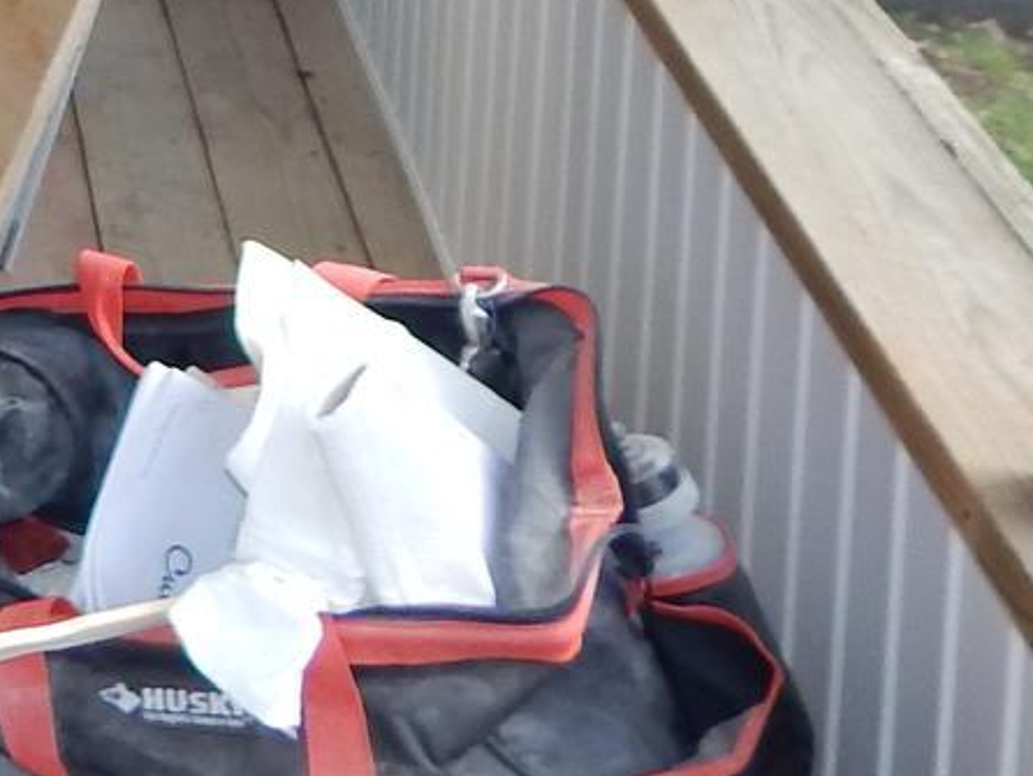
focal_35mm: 101
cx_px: -1005
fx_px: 3016
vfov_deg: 12.4
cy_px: -924
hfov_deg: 15.6
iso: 125
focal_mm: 4
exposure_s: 1/50
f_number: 3
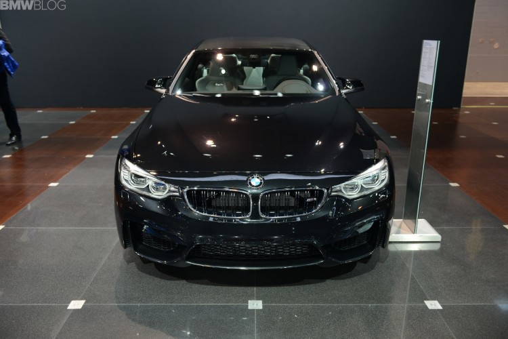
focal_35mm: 32
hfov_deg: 58.7
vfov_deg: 41.1
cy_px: 170
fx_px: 452
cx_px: 254
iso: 800
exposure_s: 1/50
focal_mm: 32
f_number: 4
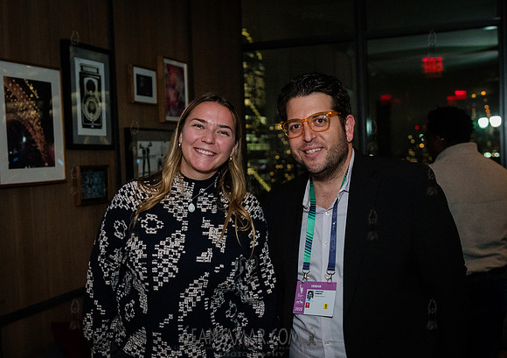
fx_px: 615
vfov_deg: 32.4
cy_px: 187
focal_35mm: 43
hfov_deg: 44.8
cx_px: 254
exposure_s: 1/320
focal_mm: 36
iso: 12800
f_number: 3.5
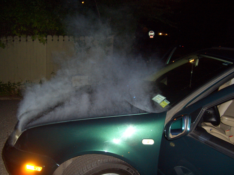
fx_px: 237
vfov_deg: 40.7
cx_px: 117
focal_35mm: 35
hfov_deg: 52.6
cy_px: 88
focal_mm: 5.8
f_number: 2.6
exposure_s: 1/60
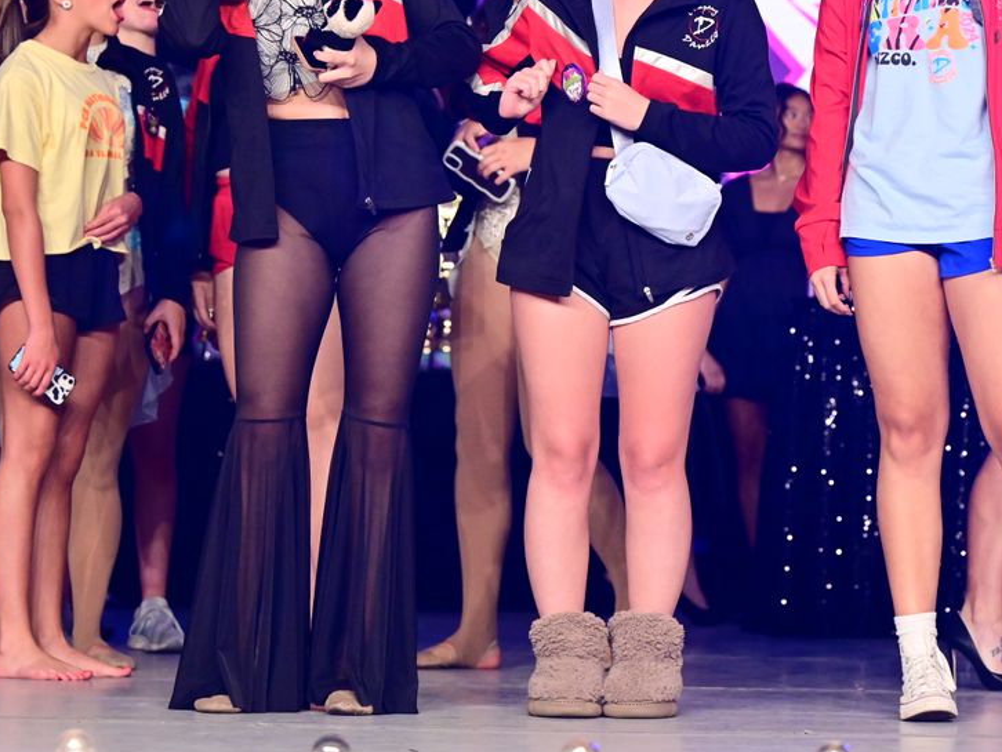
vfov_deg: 10.5
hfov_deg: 14.0
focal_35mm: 141
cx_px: 647
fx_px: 4083
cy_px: 66
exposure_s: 1/1000
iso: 3200
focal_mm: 71
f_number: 3.2
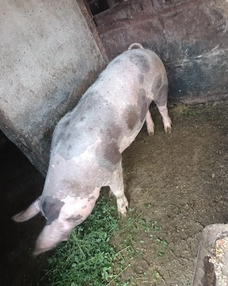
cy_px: 133
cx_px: 116
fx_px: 219
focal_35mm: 26
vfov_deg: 65.9
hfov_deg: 54.9
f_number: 1.75
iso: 2805
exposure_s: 1/50
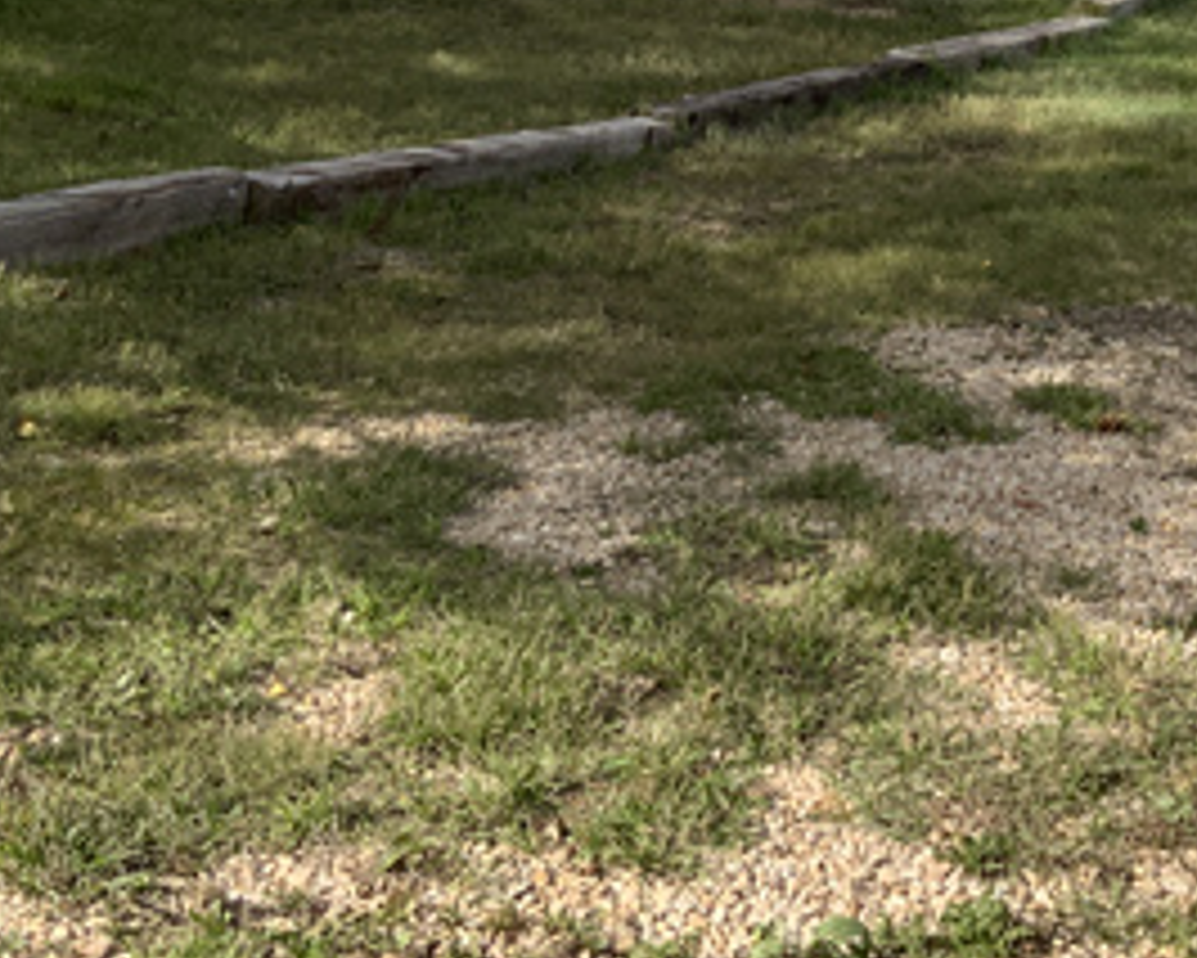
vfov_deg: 21.6
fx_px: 2410
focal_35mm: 68
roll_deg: +1.0
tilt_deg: -9.0
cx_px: 981
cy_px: -27
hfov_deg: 27.3
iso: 16
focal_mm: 3
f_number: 1.8
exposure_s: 1/1250
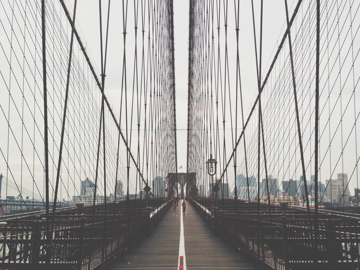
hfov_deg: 55.4
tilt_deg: +10.8
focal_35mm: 33
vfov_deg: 42.9
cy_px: 135
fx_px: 343
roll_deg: +1.4
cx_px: 180
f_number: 2.4
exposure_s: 1/1261
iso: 50
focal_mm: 4.12
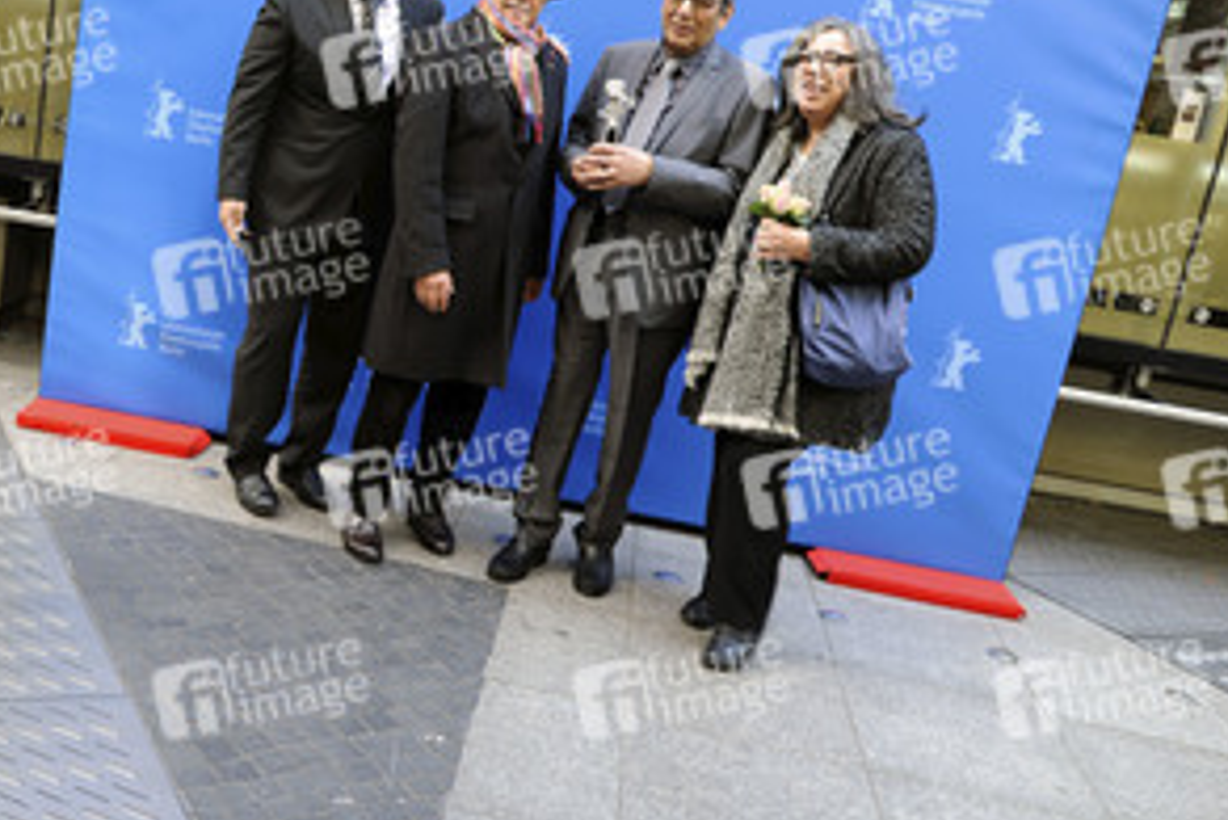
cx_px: 315
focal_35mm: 37
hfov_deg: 49.9
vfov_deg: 36.0
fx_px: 1263
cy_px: 374
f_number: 4
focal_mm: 24
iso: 400
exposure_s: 1/50
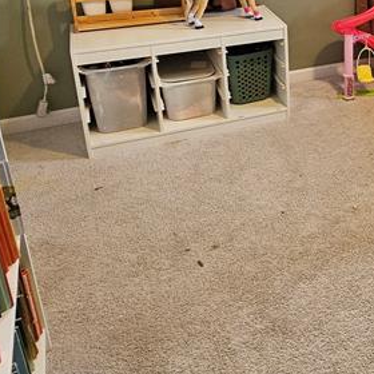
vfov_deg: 37.5
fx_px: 513
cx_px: 415
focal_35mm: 42
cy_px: 41
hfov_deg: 34.4
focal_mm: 2.2
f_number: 2.2
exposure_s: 1/40
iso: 320
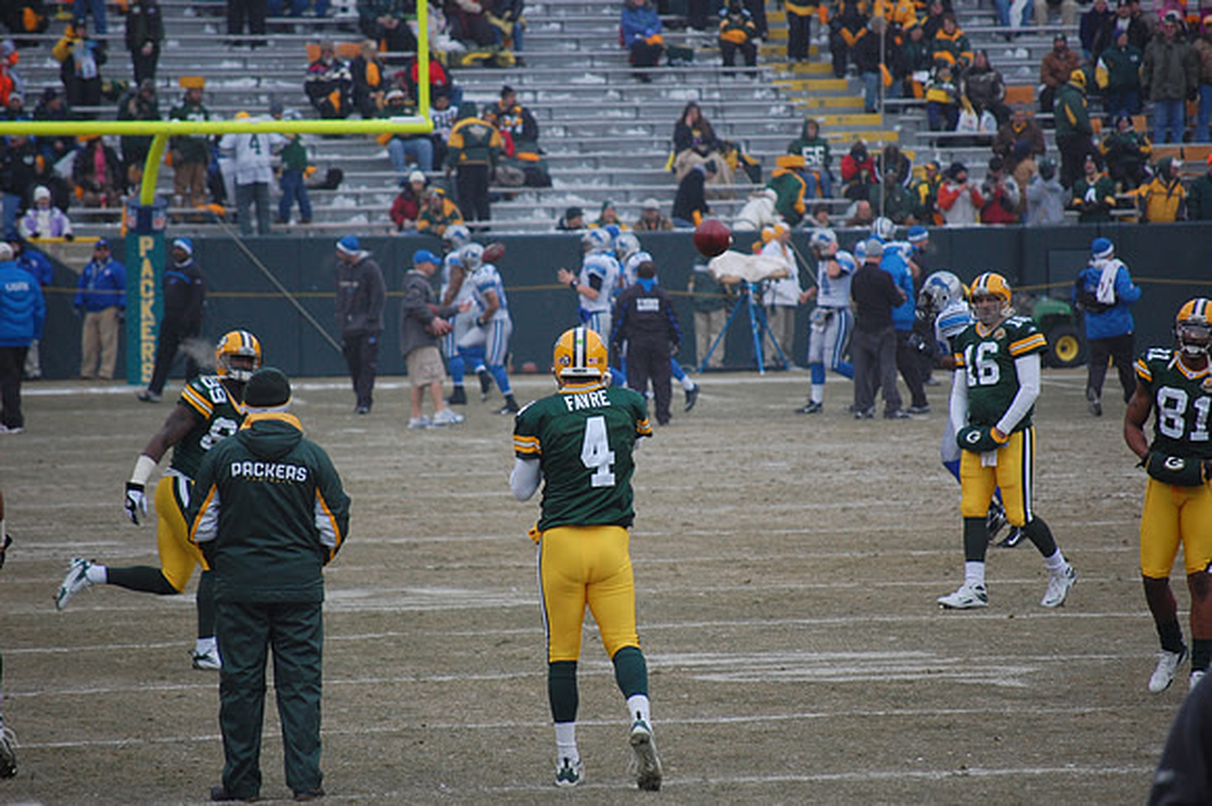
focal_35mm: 300
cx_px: 606
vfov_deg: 4.6
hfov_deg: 6.9
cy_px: 403
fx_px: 10094
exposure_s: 1/1250
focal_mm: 200
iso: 800
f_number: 5.6
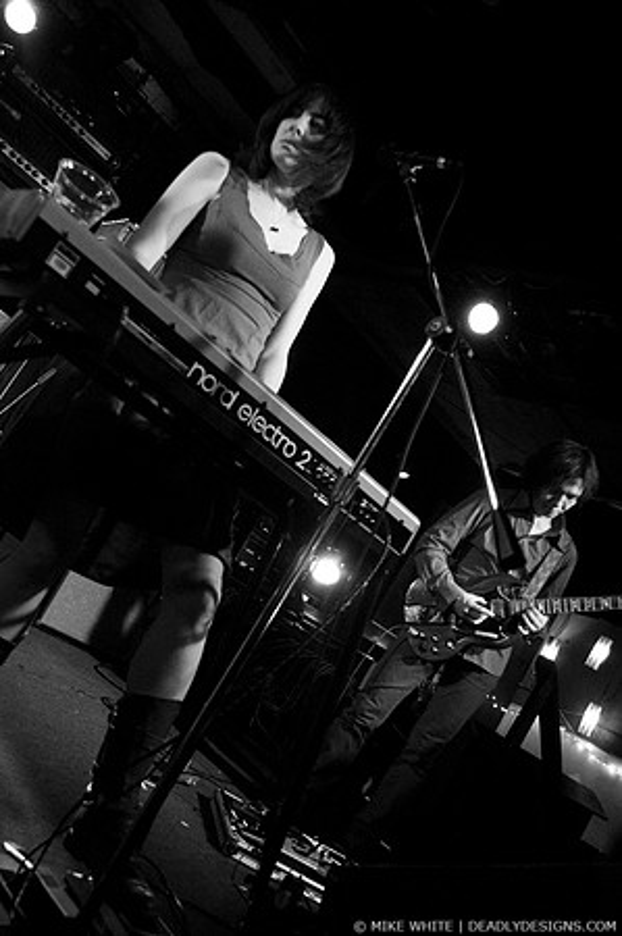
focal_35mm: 30
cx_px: 311
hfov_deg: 43.5
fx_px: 779
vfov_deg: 62.0
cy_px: 468
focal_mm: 20
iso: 800
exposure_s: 1/10
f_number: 3.5
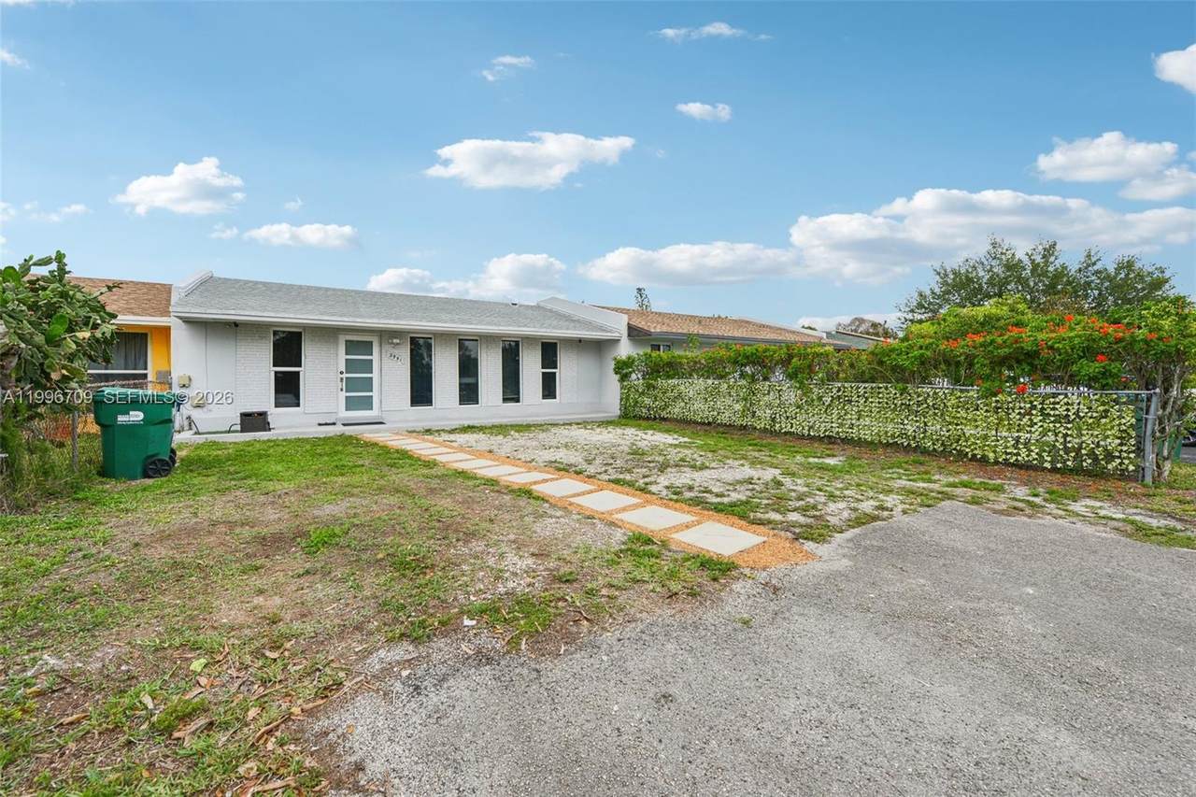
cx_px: 598
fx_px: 465
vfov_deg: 81.2
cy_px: 398
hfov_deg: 104.3
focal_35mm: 14
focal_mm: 14
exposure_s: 1/640
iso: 200
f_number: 8
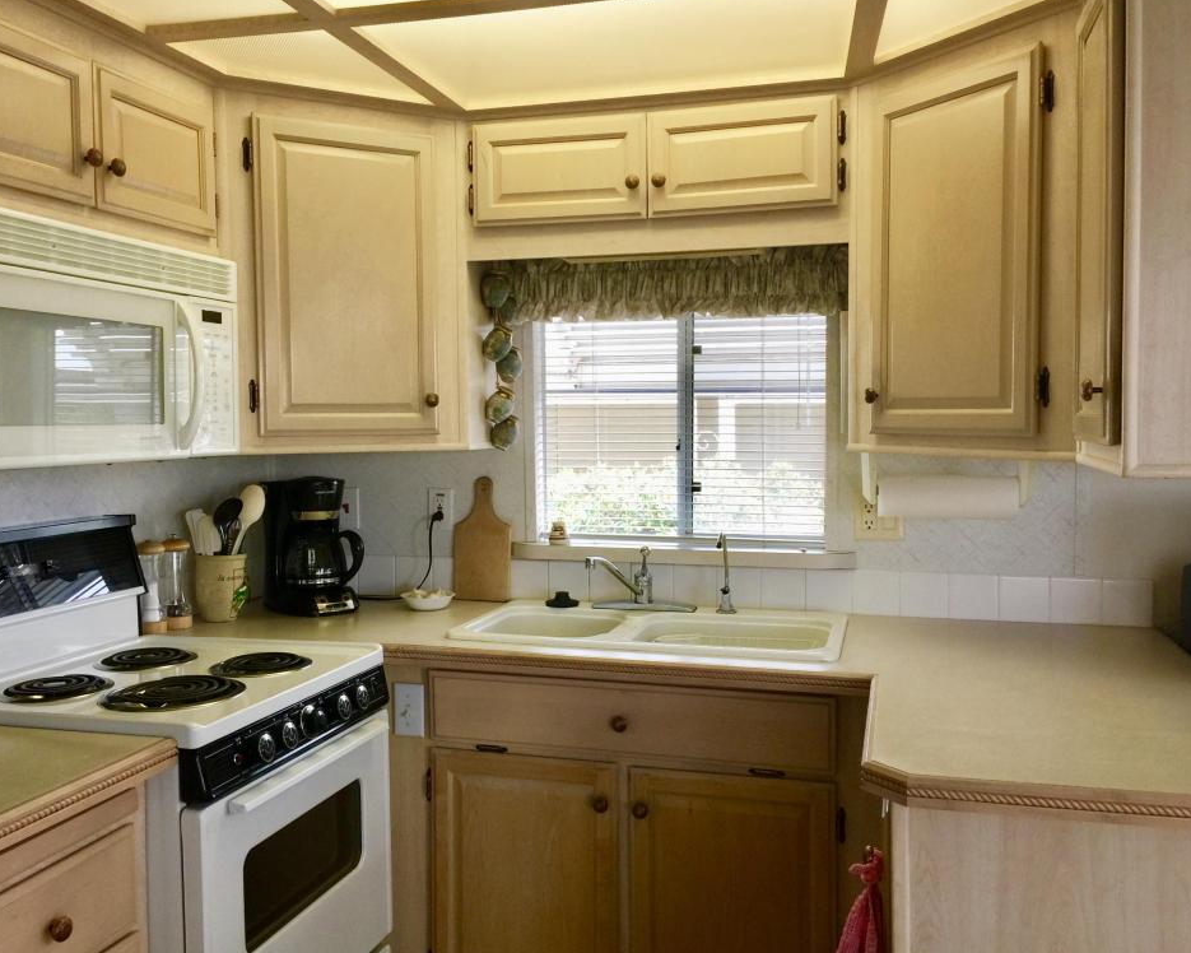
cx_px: 583
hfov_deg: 57.2
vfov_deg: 47.1
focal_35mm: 31
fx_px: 1093
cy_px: 474
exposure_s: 1/30
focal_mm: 4.15
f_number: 2.2
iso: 32
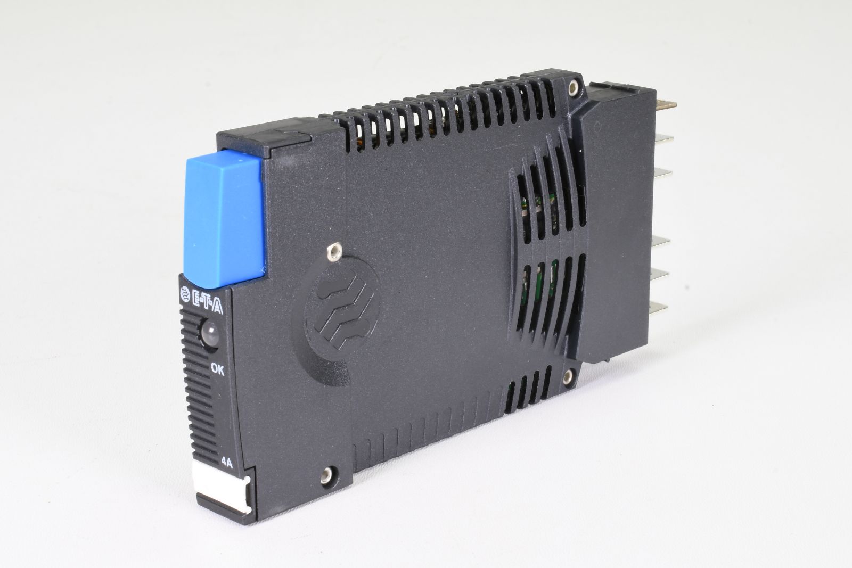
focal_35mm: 76
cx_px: 426
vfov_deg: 18.0
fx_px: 1799
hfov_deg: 26.6
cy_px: 284
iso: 250
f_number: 25
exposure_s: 1/8
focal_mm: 38
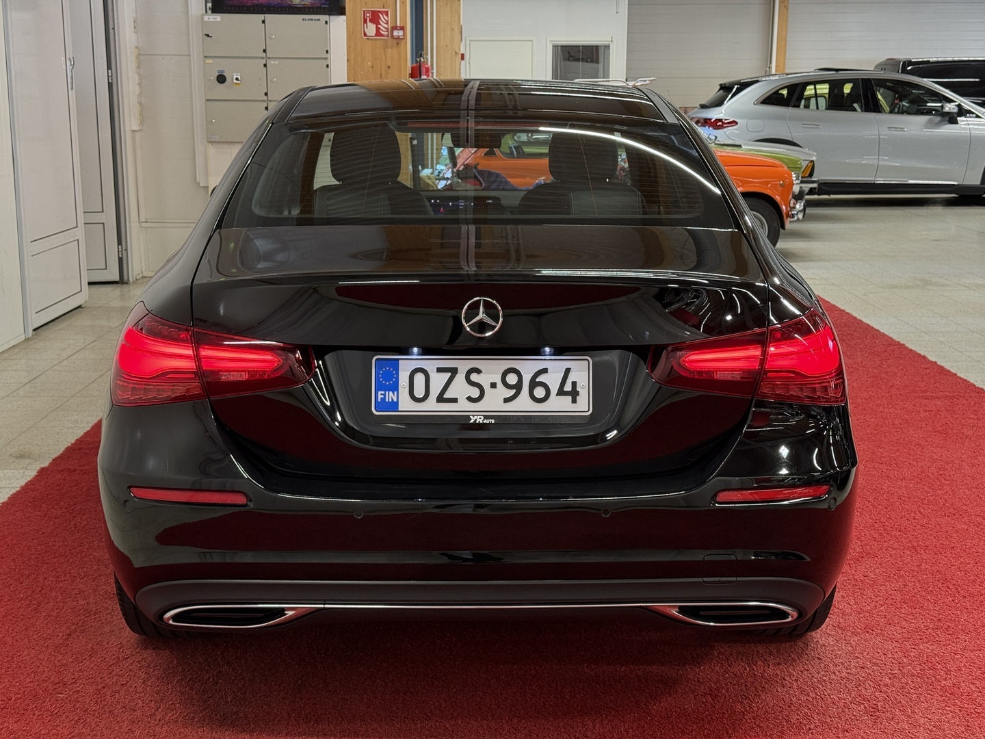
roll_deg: -0.1
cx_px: 492
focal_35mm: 48
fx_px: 1366
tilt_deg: -10.8
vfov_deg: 30.3
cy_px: 370
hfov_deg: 39.7
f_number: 1.78
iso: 64
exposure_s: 1/60
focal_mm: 6.76
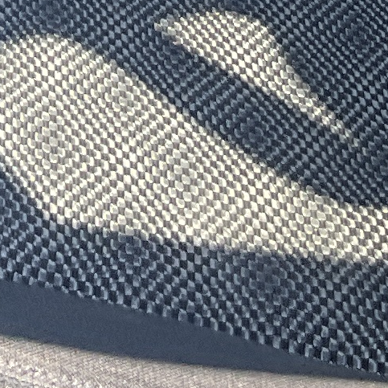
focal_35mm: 214
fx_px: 2714
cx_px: -298
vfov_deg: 7.4
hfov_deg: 7.9
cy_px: -705
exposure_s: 1/126
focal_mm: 3
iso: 20
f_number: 1.8
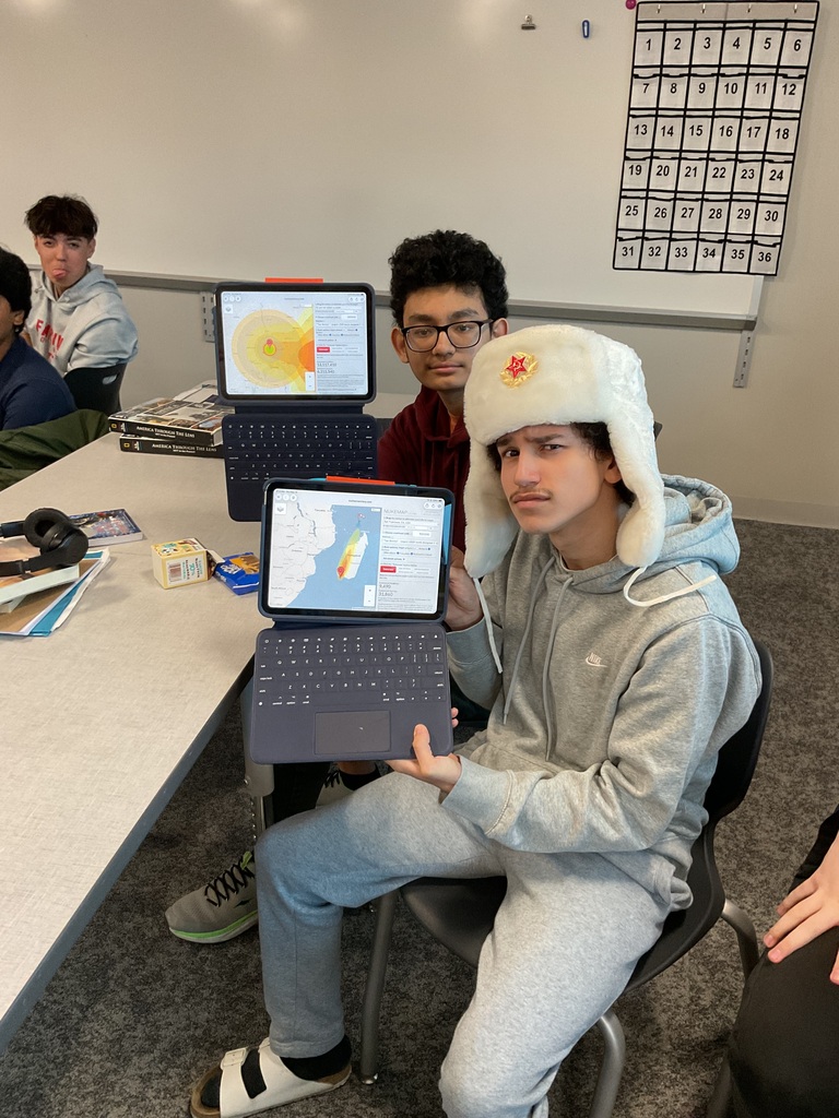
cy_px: 559
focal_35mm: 29
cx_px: 420
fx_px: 937
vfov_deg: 61.7
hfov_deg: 48.2
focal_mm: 3
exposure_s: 1/60
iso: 160
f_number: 1.8
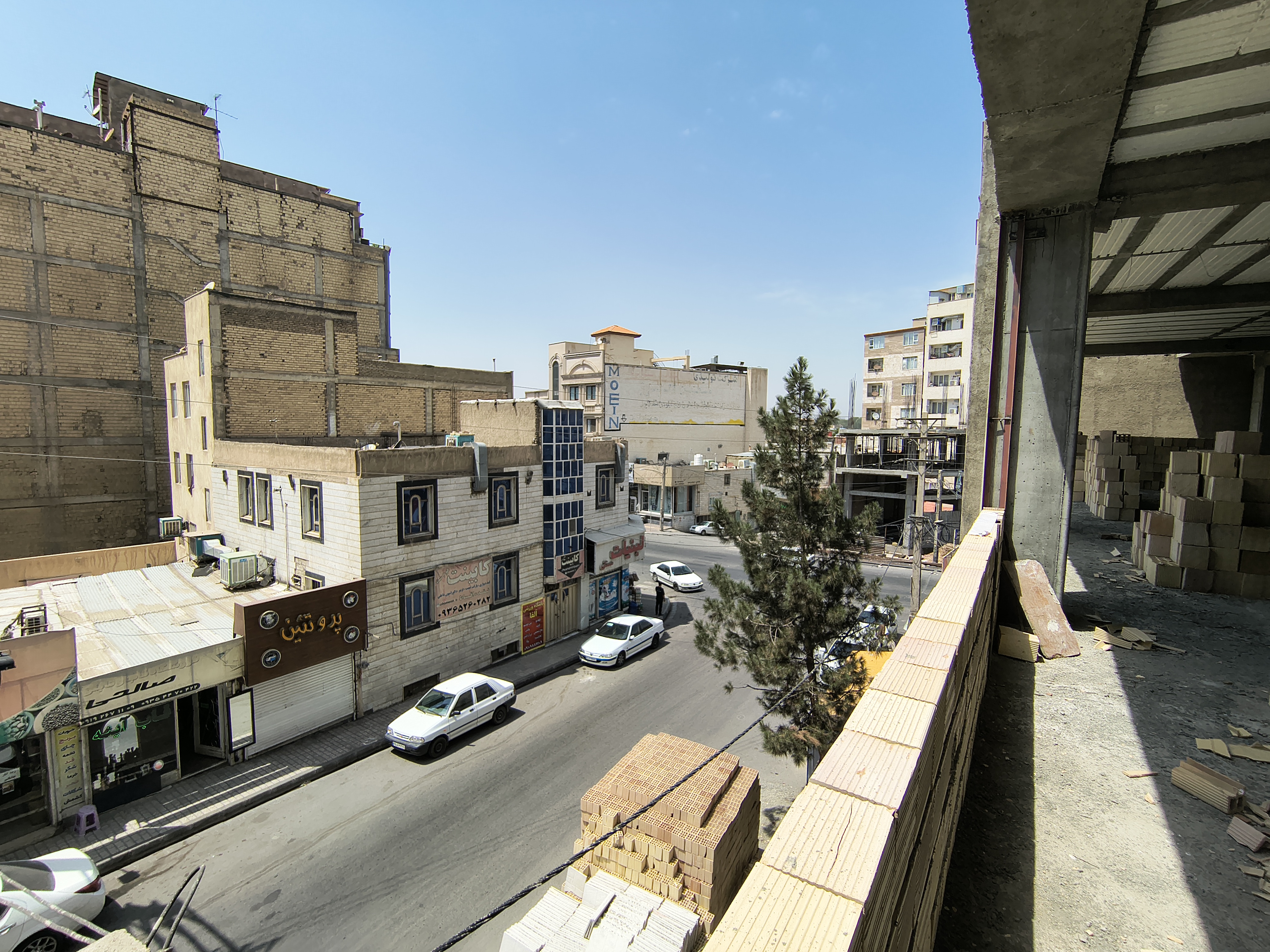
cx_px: 635
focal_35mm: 12
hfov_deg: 110.5
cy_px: 476
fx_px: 440
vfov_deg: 94.5
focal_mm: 2.13
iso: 100
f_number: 2.2
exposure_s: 1/1355
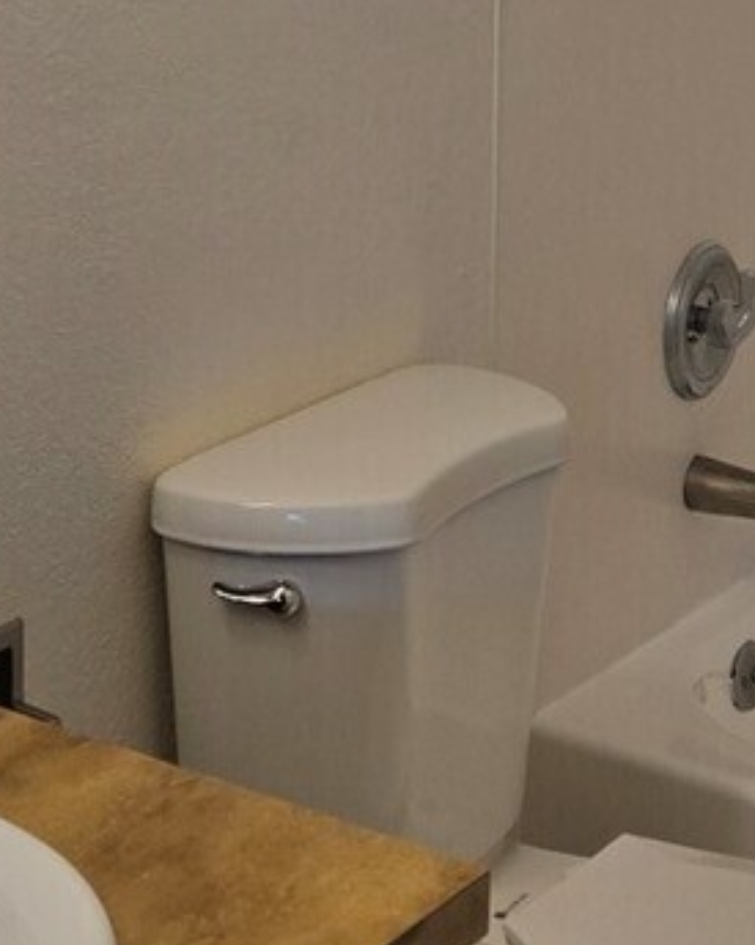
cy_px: 58
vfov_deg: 19.9
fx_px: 2627
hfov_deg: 16.3
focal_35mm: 94
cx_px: 258
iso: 100
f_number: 1.8
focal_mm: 5.4
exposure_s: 1/120
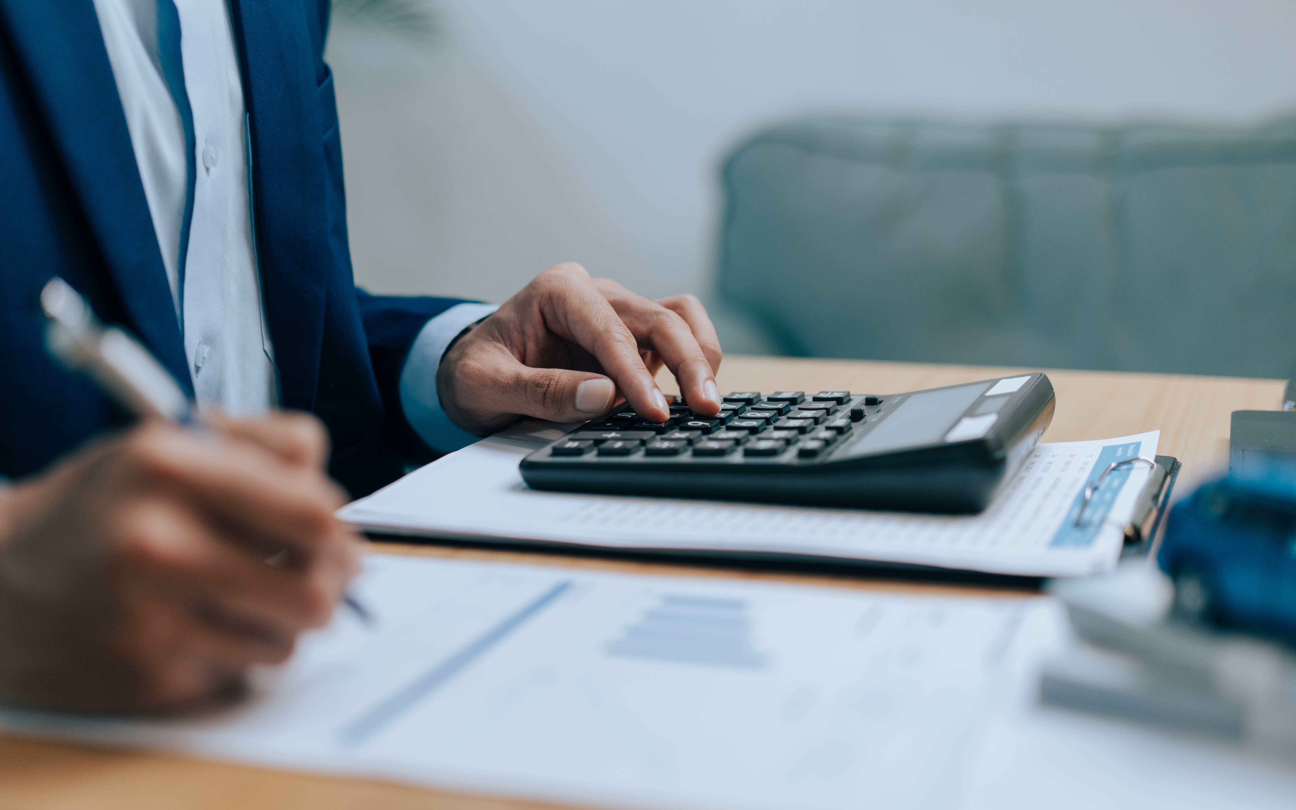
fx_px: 2013
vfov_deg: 22.7
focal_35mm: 57
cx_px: 651
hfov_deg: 35.7
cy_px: 438
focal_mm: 55
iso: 500
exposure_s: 1/400
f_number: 2
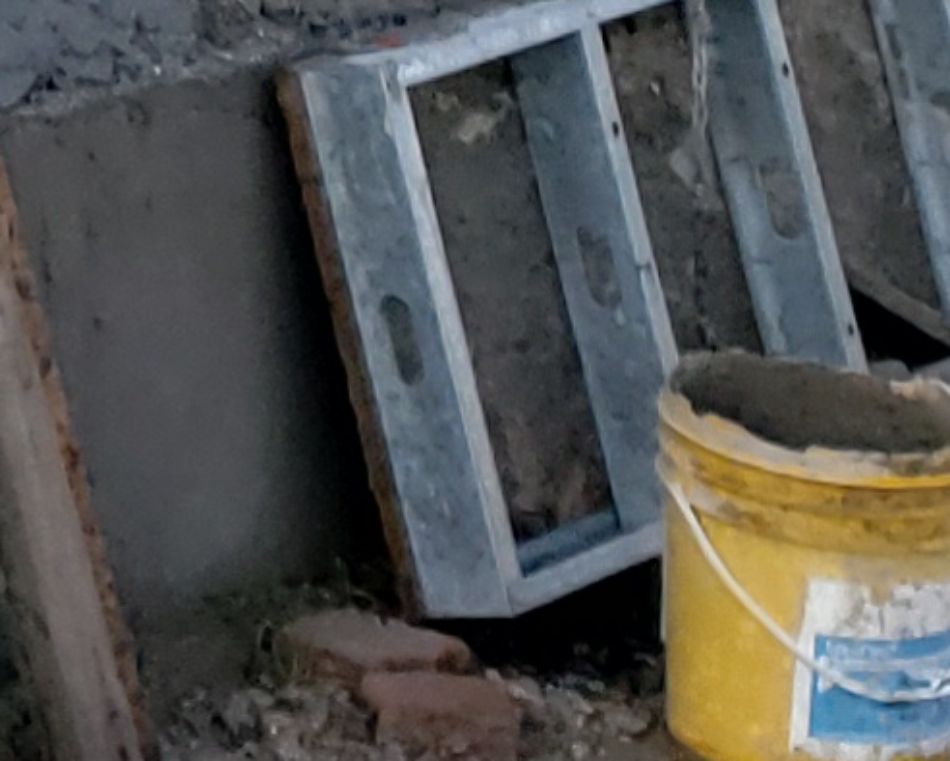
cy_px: -1085
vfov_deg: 7.0
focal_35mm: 208
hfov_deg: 7.6
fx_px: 5851
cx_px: -2302
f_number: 2.4
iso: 50
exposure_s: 1/1105
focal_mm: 4.3
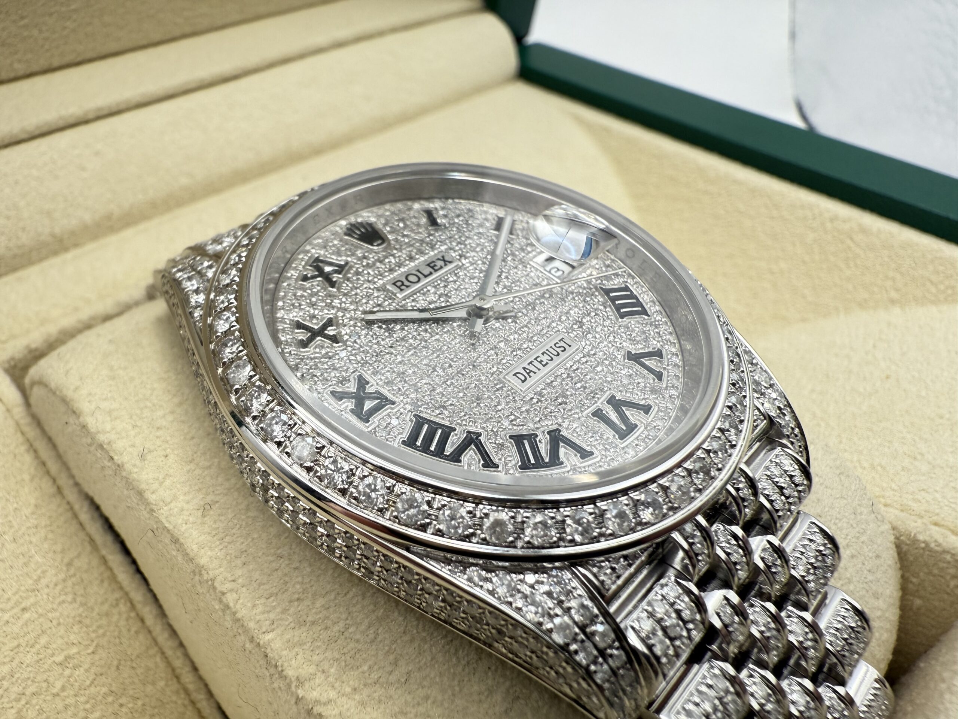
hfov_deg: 71.6
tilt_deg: -41.8
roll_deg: -2.8
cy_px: 360
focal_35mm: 24
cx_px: 479
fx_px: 664
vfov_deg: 56.8
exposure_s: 1/99
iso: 80
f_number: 2.2
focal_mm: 2.22
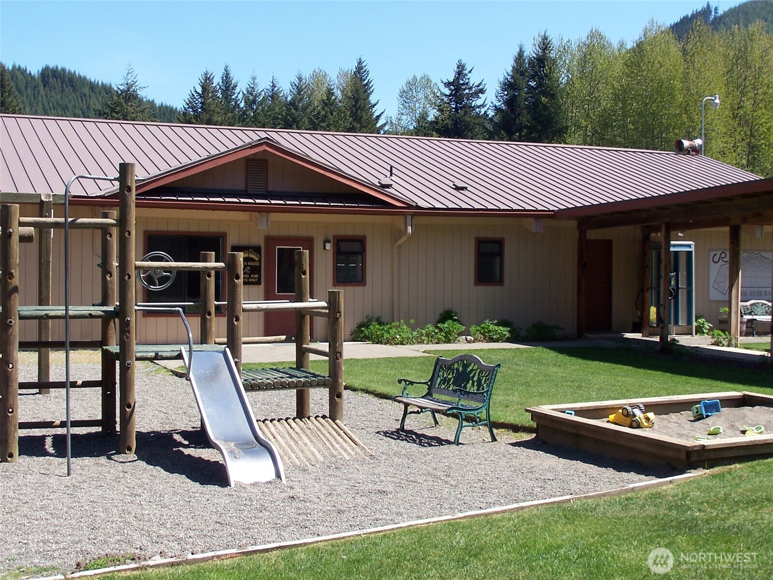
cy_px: 290
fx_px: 1251
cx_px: 386
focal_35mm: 56
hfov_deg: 34.3
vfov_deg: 26.1
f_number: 4.5
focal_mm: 9.3
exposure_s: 1/350
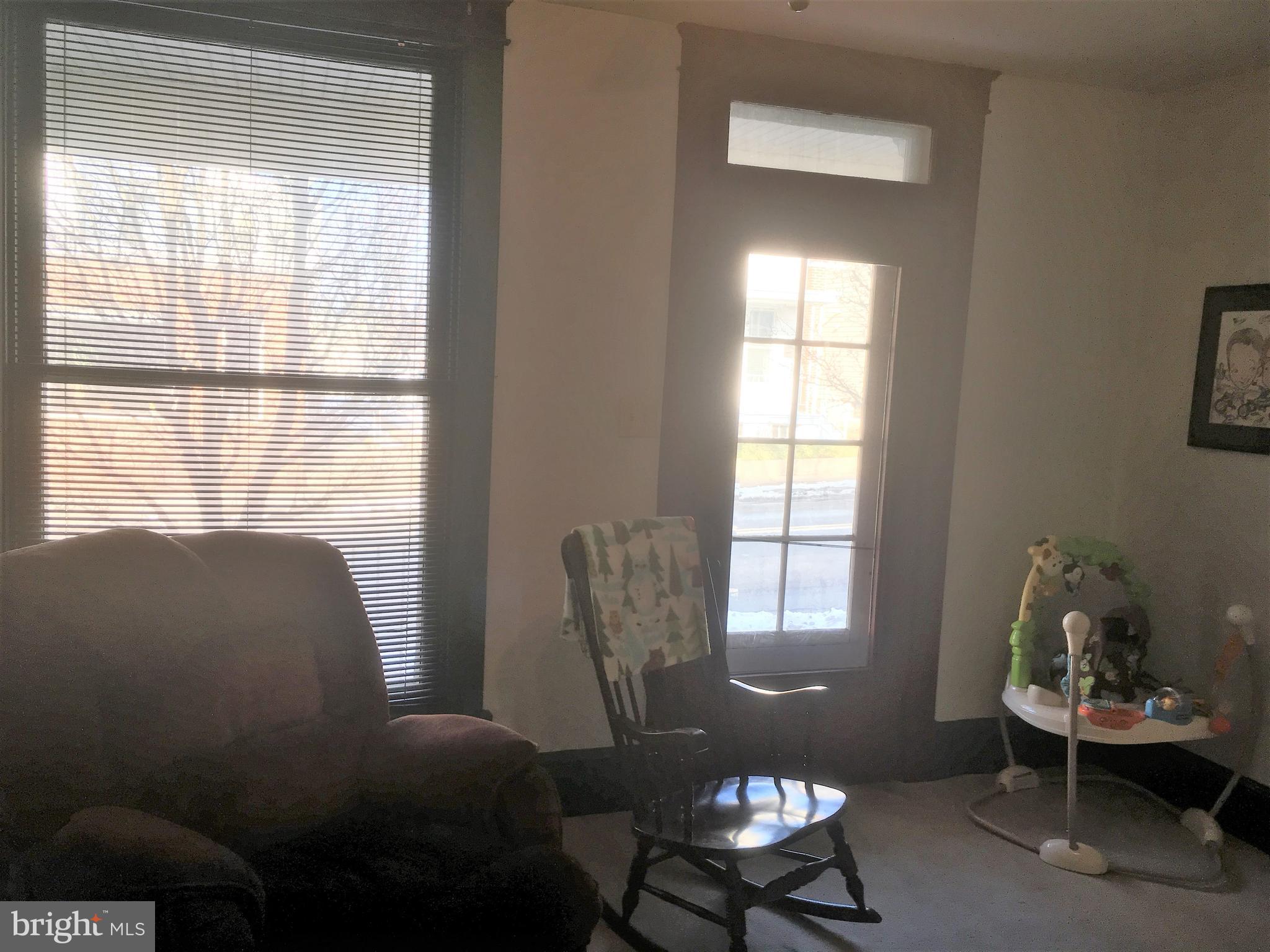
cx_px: 635
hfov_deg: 61.7
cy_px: 476
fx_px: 1064
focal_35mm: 29
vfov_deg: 48.2
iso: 40
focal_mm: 4.15
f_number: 2.2
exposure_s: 1/120
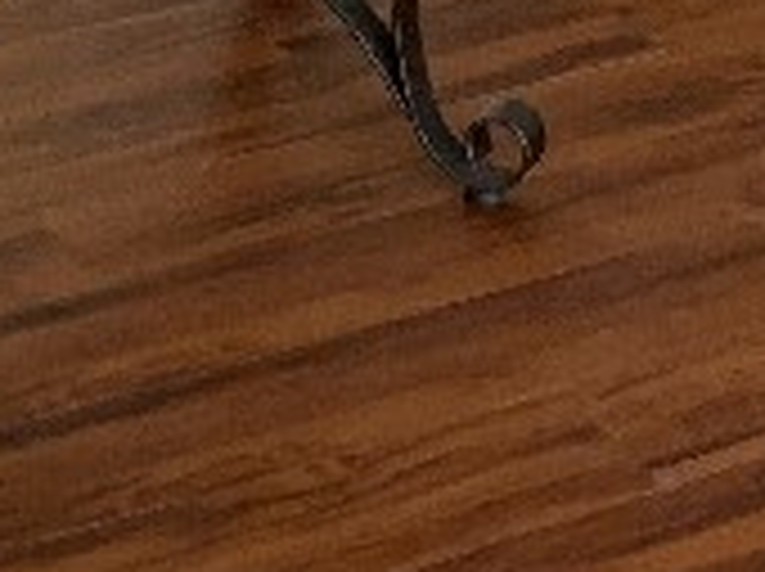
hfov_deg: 12.3
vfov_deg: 9.0
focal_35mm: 157
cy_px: -459
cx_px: 958
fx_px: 3465
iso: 400
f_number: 1.8
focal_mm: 4.25
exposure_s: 1/60
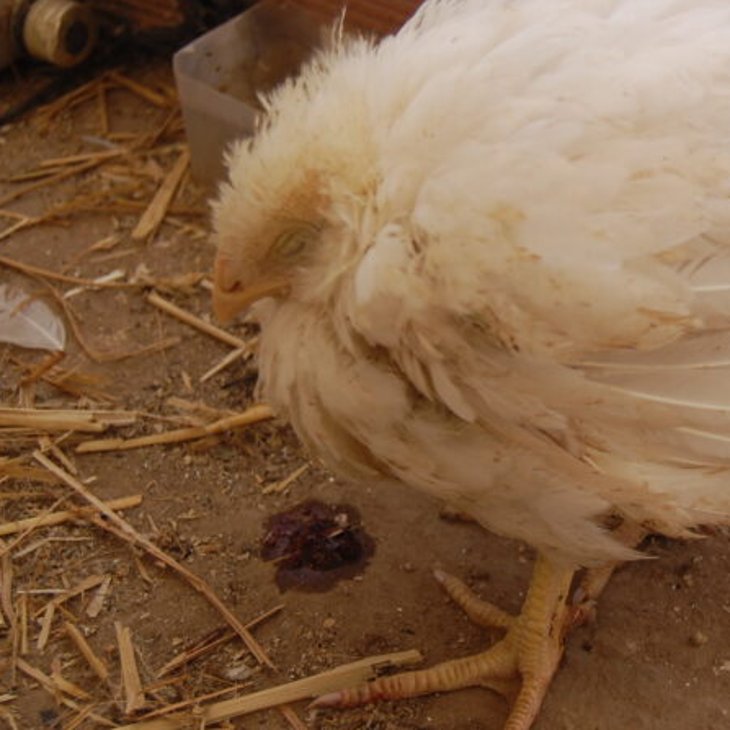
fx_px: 1670
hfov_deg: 24.4
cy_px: 336
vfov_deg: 24.6
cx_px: 559
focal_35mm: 70
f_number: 5.6
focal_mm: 32
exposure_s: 1/125
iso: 250
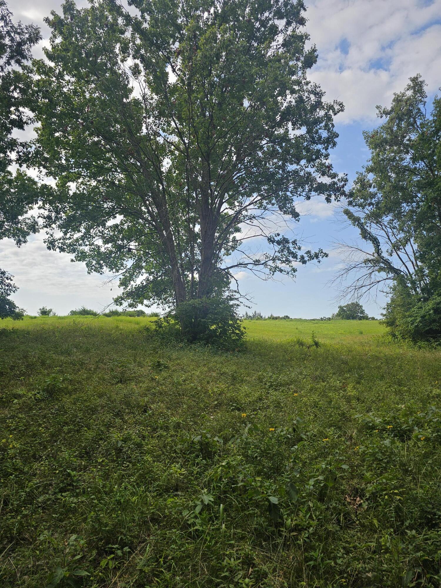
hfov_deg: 58.9
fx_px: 391
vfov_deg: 73.9
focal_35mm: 23
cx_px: 220
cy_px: 294
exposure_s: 1/499
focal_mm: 6.3
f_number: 1.7
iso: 10
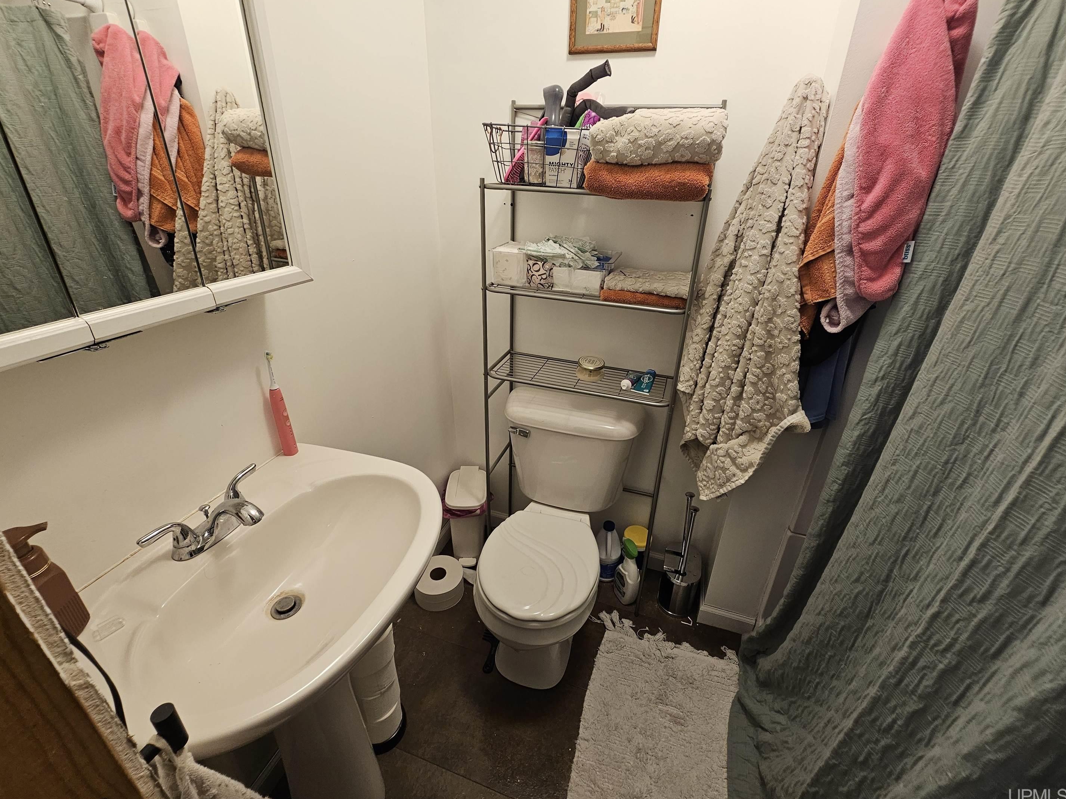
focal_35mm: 14
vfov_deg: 85.6
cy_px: 384
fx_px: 431
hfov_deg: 102.1
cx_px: 538
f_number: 2.2
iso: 100
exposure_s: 1/60
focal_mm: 2.2
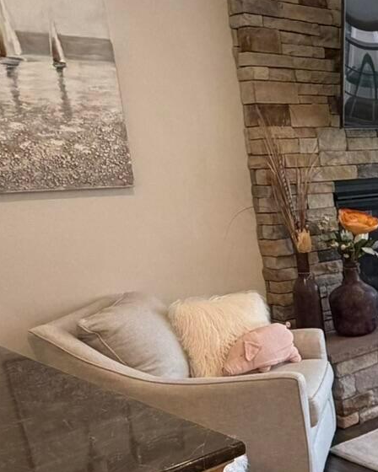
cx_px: 588
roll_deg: +2.1
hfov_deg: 23.3
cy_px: 293
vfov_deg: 37.1
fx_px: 699
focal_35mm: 50
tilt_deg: -11.1
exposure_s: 1/60
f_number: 2.2
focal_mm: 2.22
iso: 200
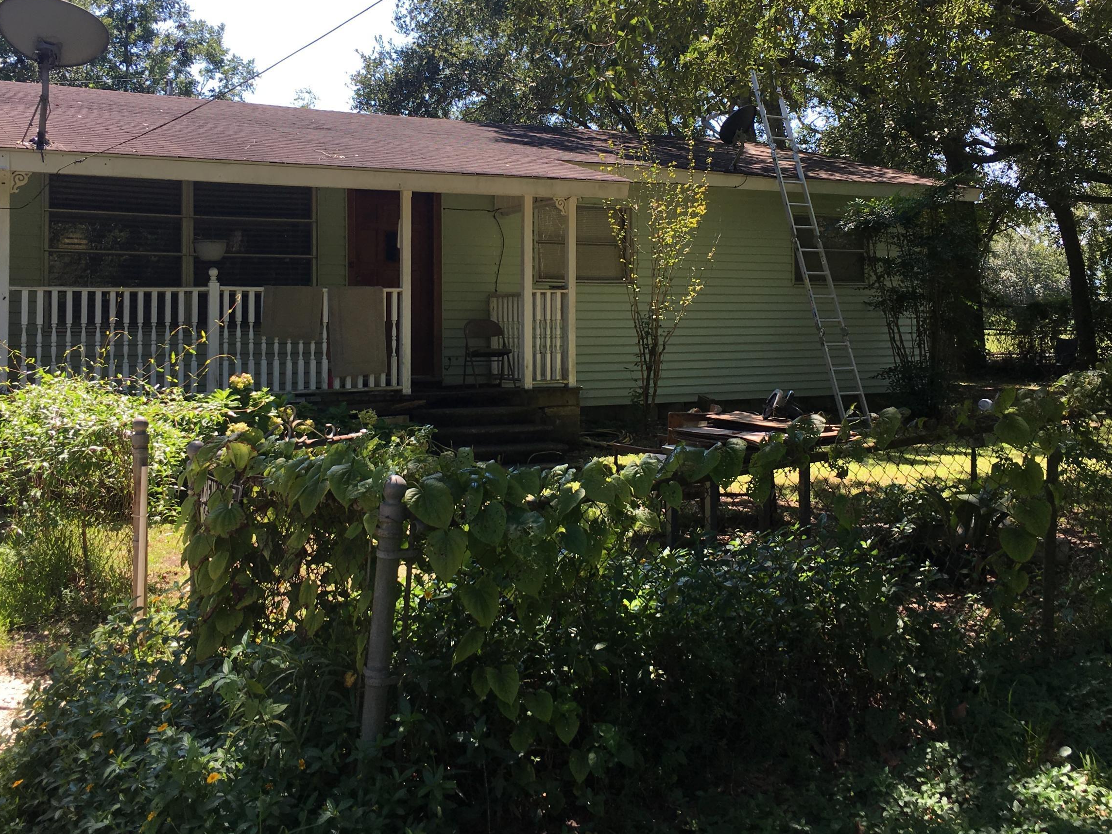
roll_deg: -0.2
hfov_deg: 49.0
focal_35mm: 38
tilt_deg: +1.6
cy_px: 292
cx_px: 529
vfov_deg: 37.4
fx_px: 1221
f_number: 2.2
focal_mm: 4.15
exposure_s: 1/541
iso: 25
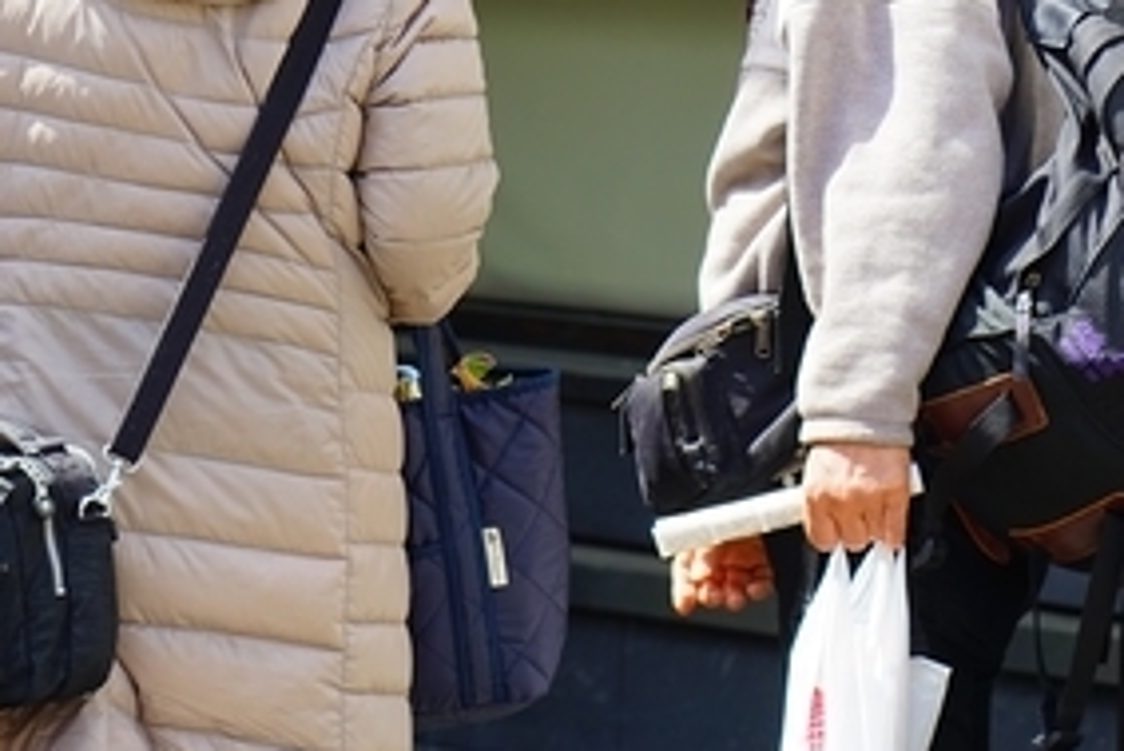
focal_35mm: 297
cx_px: -195
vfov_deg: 4.6
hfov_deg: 6.9
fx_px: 9277
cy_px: 544
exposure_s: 1/200
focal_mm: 105
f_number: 4.5
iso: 100
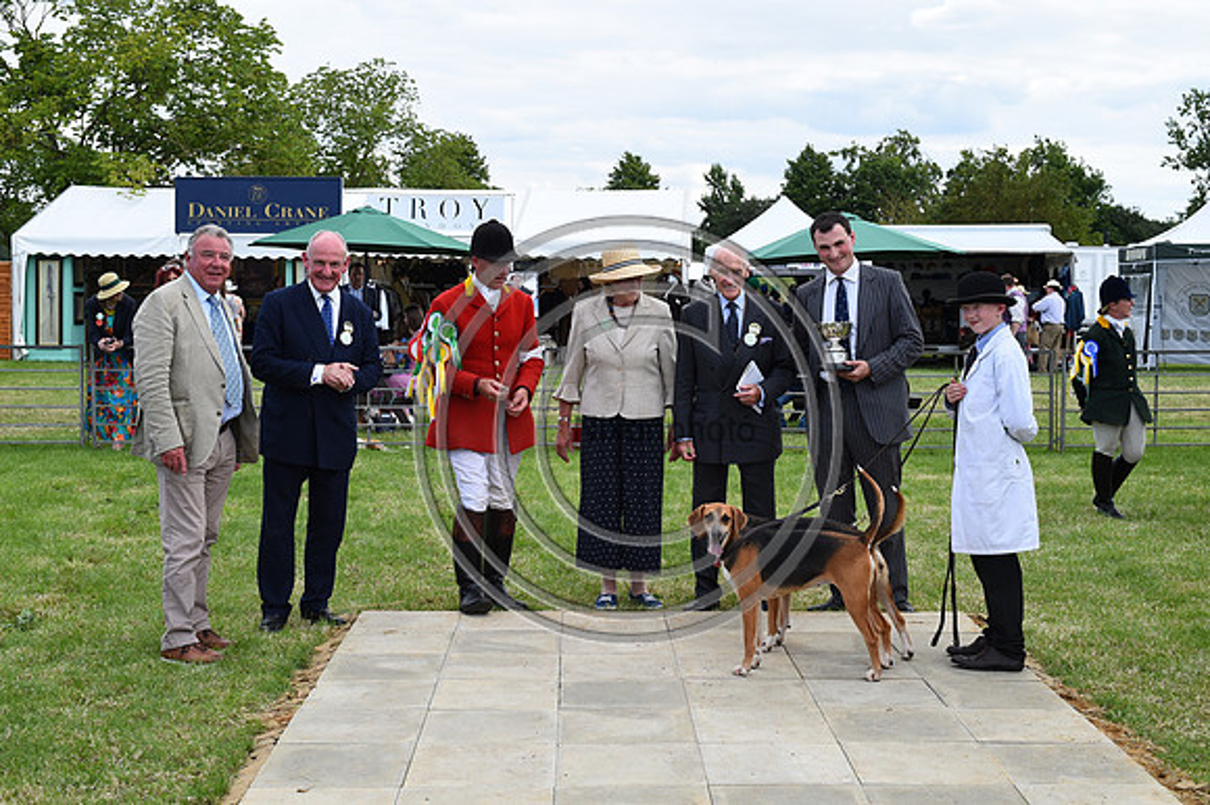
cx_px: 605
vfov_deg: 27.0
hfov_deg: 39.6
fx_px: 1680
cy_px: 402
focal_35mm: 50
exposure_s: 1/1250
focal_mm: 50
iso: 1250
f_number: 10
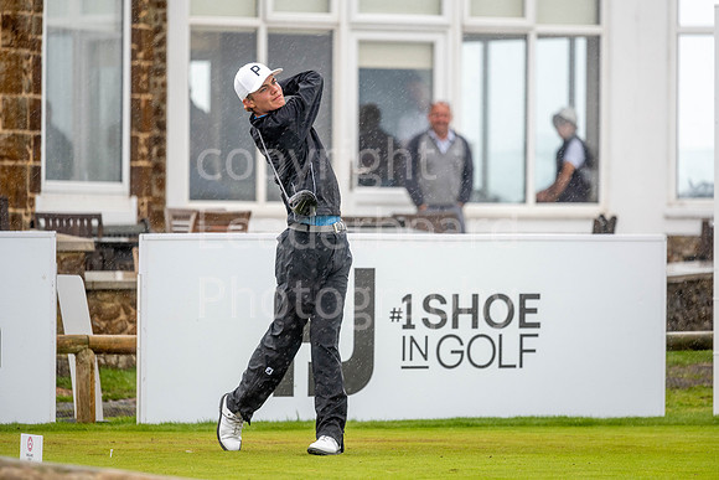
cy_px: 240
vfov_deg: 4.6
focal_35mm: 300
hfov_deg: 6.9
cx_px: 360
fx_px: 5993
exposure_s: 1/640
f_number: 4
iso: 400
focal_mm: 300
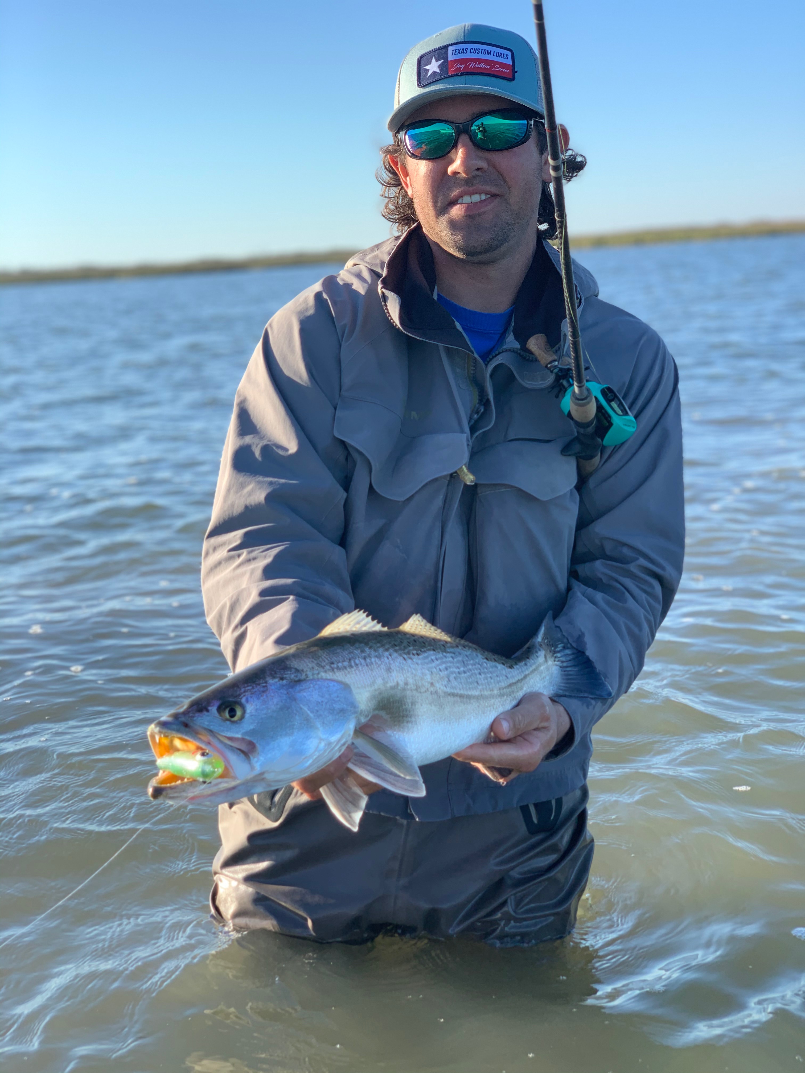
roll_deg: +4.0
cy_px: 536
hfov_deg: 28.0
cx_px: 402
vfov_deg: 36.8
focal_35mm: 52
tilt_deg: -9.0
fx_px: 1612
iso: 16
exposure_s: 1/396
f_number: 2.4
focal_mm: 6
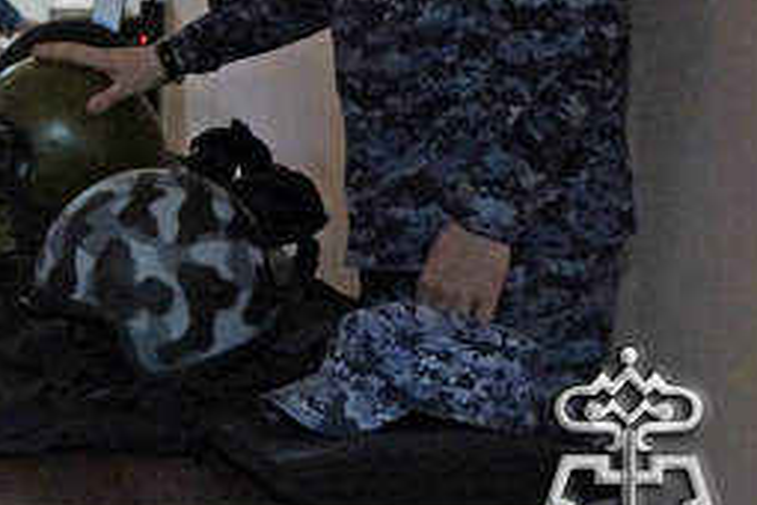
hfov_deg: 17.7
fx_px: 2229
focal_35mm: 106
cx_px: -297
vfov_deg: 12.7
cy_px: -45
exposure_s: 1/50
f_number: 4
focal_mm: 24
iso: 1600
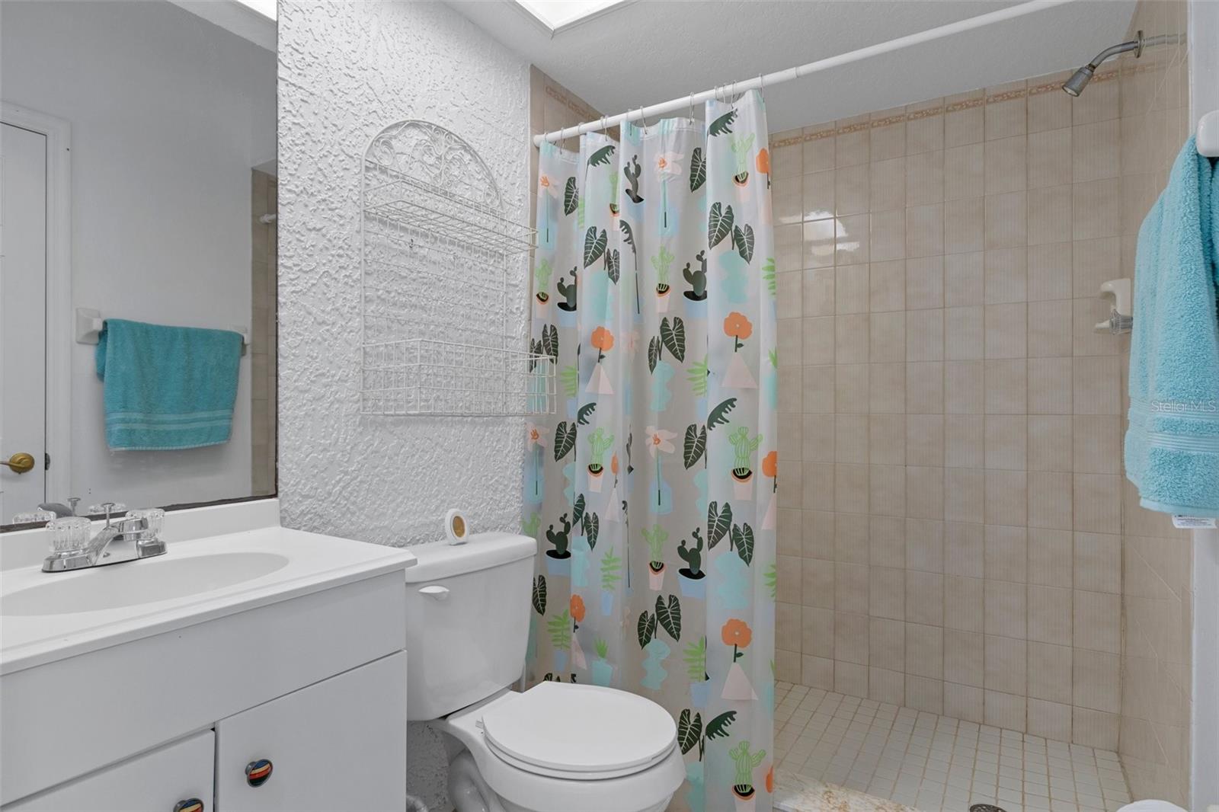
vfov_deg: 63.2
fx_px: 660
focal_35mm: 20
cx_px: 610
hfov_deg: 85.4
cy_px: 406
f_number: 8
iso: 250
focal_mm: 13
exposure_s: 1/8
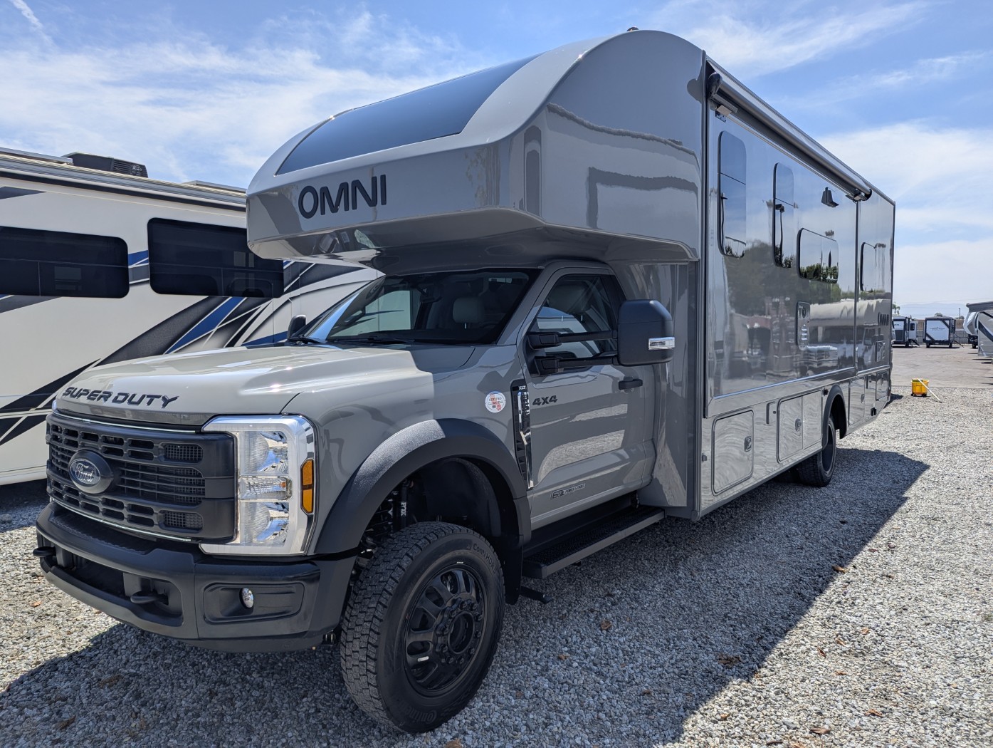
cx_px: 496
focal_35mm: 24
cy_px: 374
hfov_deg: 71.5
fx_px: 689
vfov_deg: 56.9
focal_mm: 6.81
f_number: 1.85
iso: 48
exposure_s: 1/2179
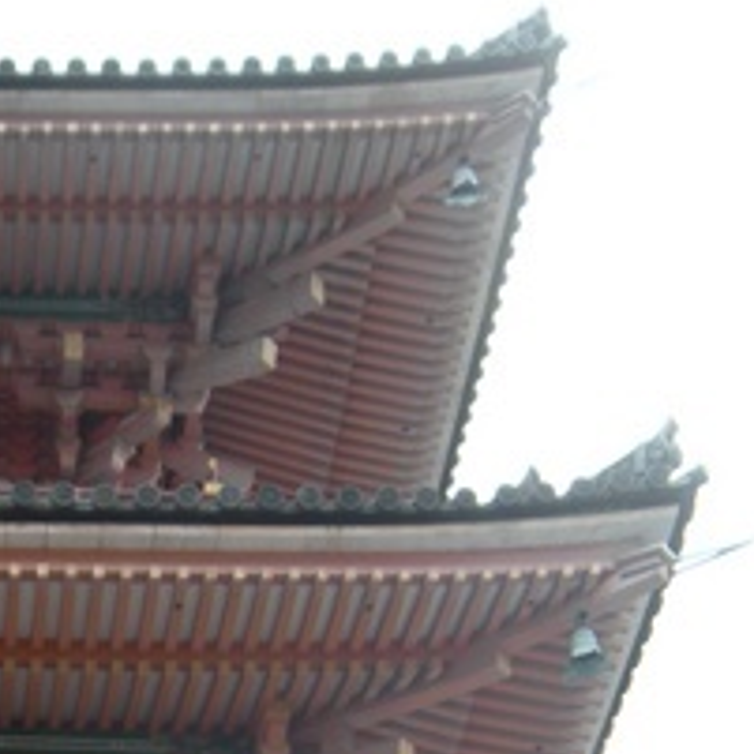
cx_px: -109
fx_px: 2464
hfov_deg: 16.8
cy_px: 1129
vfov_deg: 16.0
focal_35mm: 100
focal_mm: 5.9
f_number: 3.8
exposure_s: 1/64.2
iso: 64
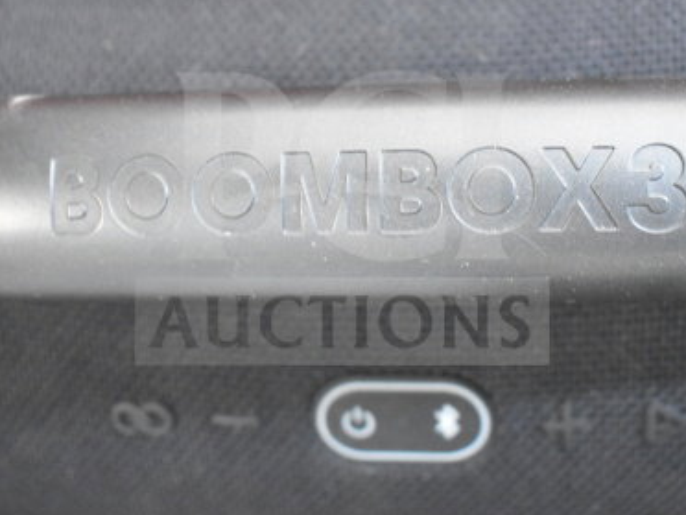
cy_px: 219
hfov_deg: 30.4
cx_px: 341
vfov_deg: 23.0
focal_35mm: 64
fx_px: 1264
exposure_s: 1/40
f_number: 4
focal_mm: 27
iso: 8000
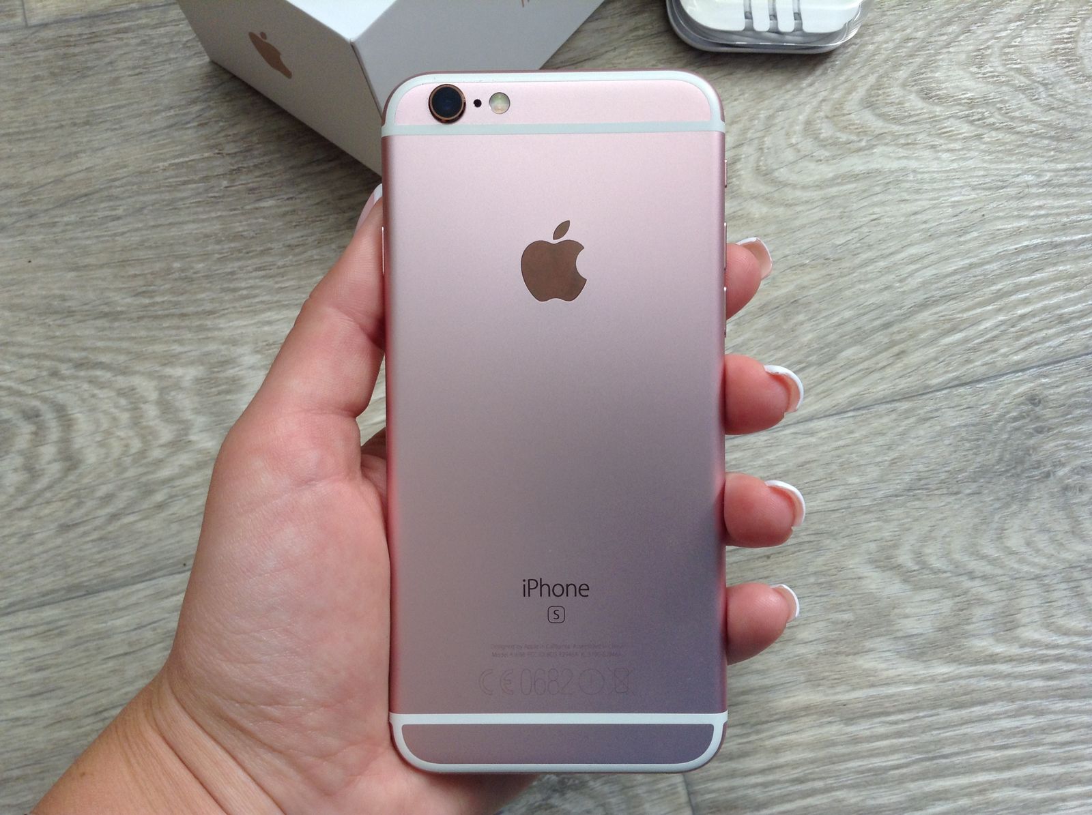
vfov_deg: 42.8
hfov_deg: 55.4
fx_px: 1039
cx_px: 546
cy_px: 408
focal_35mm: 33
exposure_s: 1/60
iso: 32
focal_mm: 3.3
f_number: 2.4
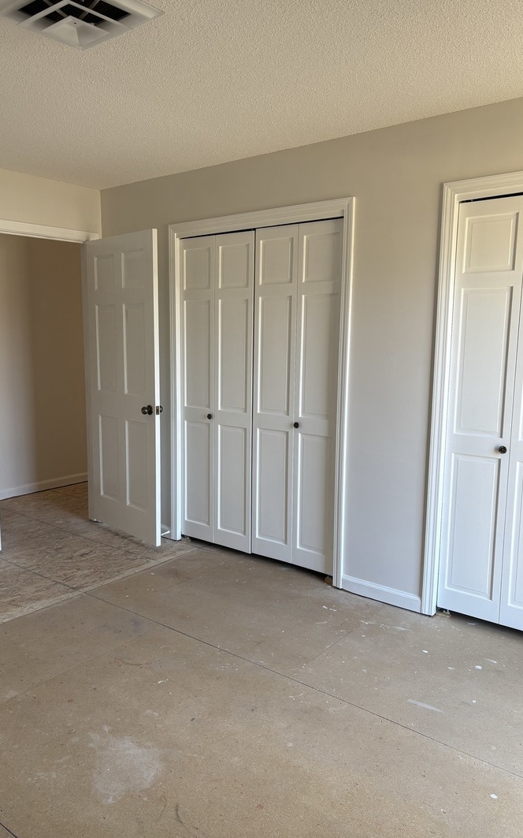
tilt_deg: -8.1
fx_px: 639
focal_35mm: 28
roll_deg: +0.0
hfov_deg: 44.4
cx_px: 221
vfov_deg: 66.5
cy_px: 417
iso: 80
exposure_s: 1/121
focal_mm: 5.96
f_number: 1.6
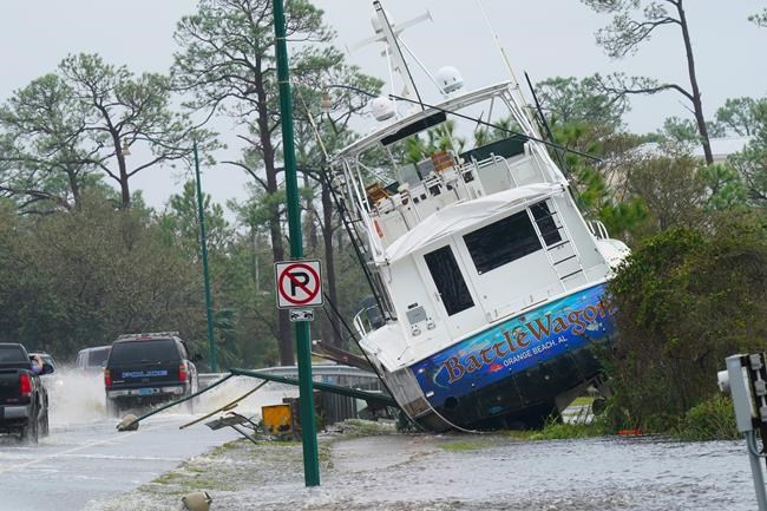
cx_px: 384
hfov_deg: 5.2
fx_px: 8520
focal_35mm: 400
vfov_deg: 3.4
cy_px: 256
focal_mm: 400
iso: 800
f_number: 13
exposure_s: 1/500
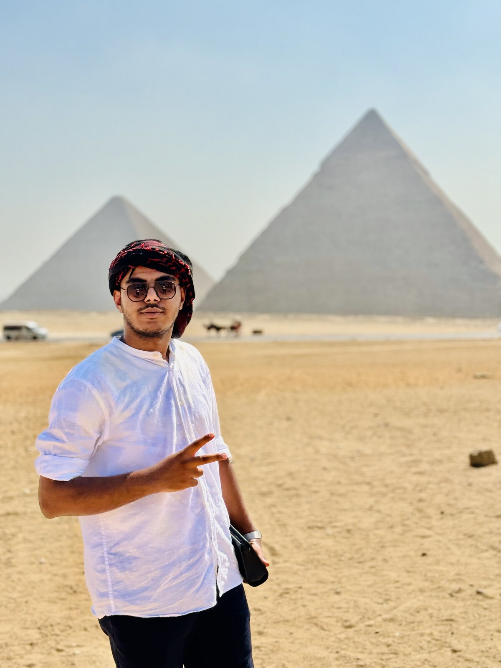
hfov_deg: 30.3
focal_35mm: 48
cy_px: 334
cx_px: 250
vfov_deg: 39.7
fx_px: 926
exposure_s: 1/5848
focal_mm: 6.76
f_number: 1.78
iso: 64
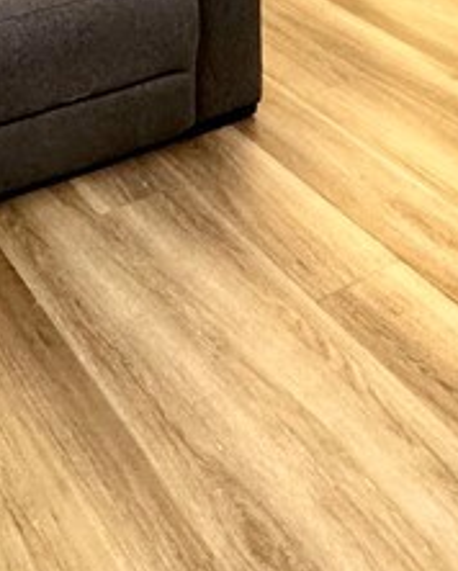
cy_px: -306
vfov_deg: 23.4
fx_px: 1066
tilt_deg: -8.4
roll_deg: -0.3
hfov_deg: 24.2
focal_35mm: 63
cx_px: 175
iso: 320
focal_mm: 2.22
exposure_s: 1/120
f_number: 2.2
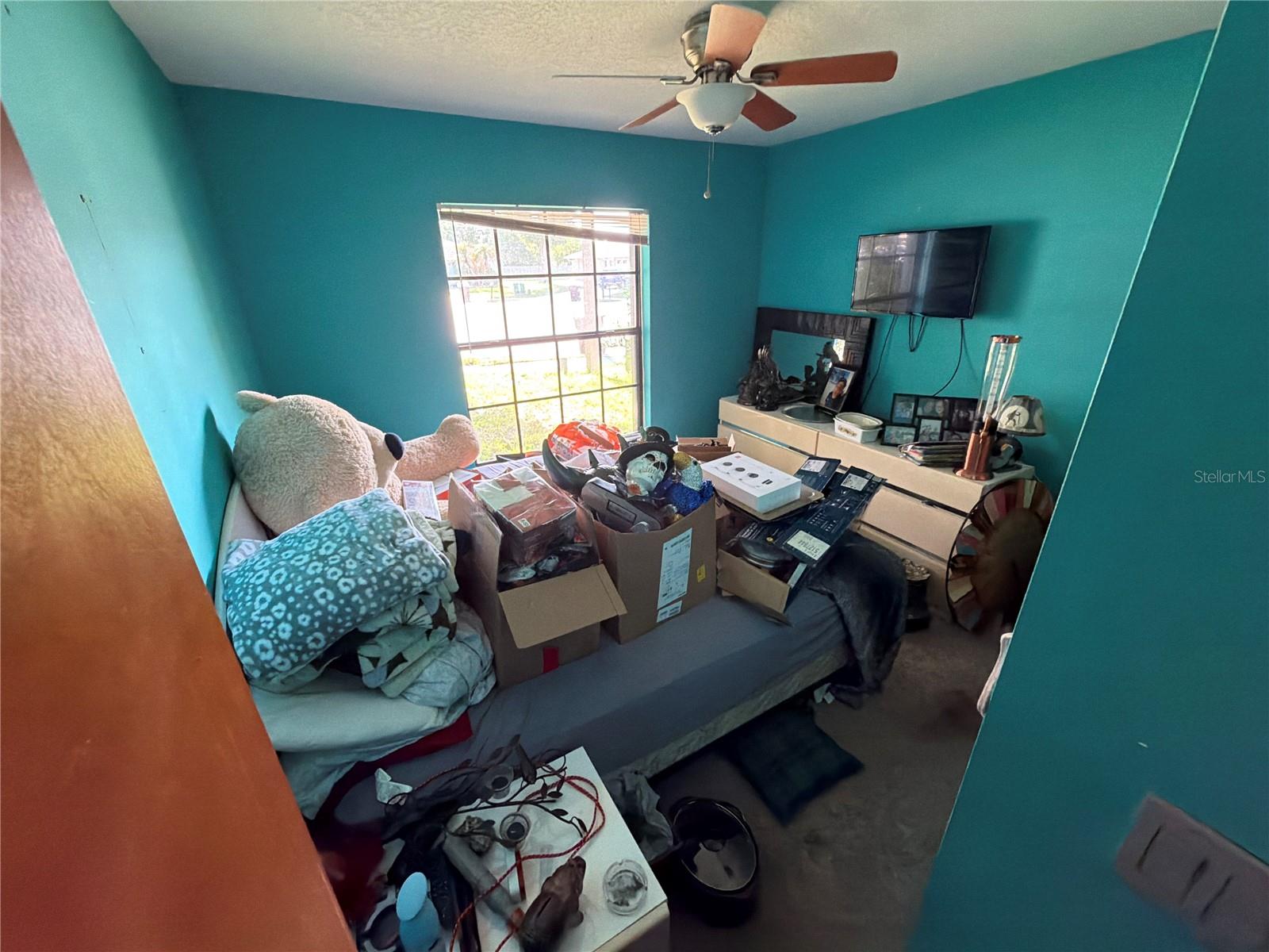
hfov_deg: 102.1
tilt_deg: -21.9
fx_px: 513
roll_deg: +0.5
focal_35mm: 14
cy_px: 476
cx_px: 634
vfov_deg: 85.7
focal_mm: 2.22
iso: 640
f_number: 2.2
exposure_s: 1/60
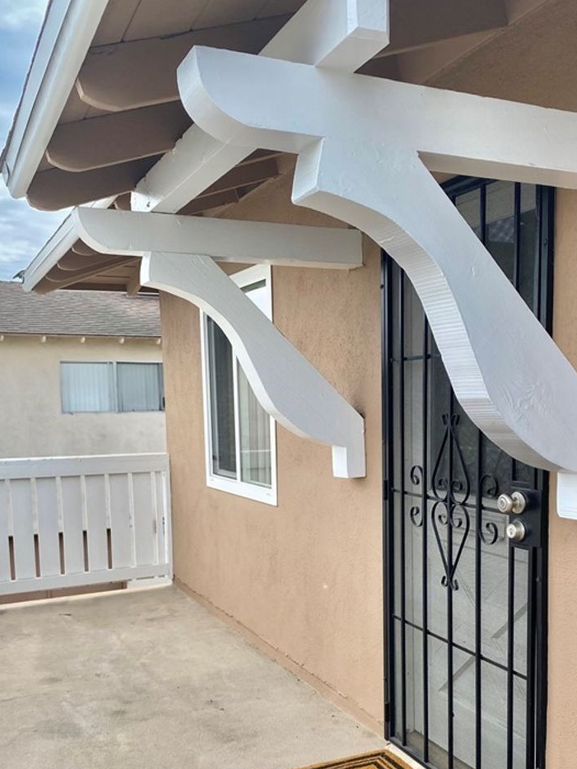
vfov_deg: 48.0
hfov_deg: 37.6
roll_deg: +0.6
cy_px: 527
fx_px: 844
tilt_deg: -6.6
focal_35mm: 38
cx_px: 347
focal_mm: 4.25
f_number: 1.8
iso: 32
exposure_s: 1/981
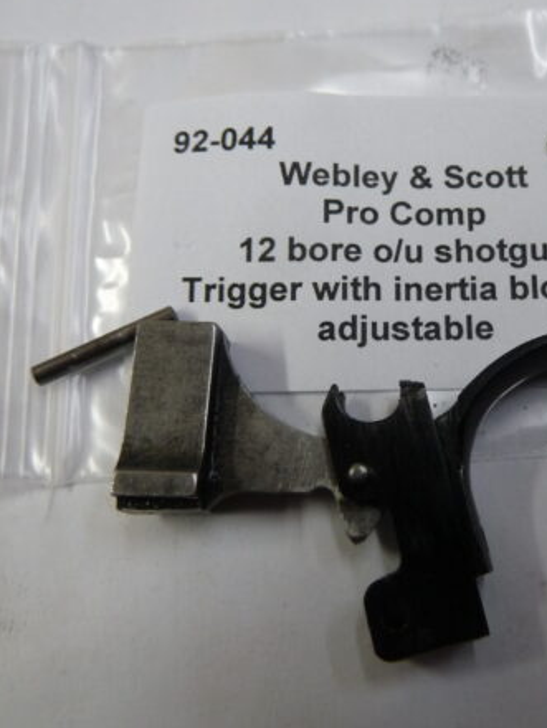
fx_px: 716
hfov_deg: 40.7
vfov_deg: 53.9
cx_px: 403
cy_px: 362
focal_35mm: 34
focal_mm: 4.1
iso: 250
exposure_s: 1/30
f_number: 3.3
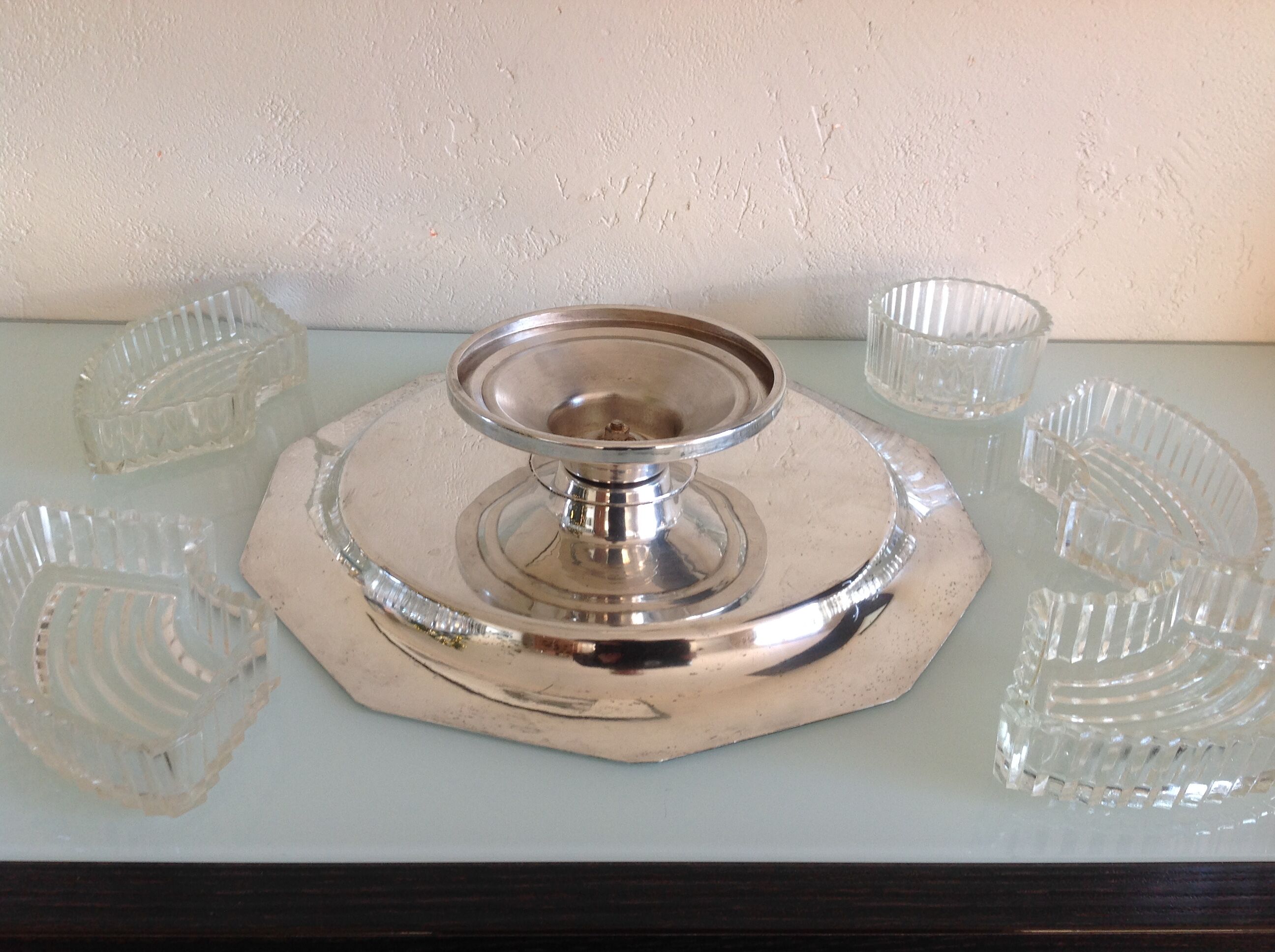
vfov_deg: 40.6
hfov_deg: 52.7
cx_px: 638
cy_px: 476
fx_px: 1287
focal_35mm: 35
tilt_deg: -30.4
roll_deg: -2.3
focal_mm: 4.28
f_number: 2.4
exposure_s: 1/24
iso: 50
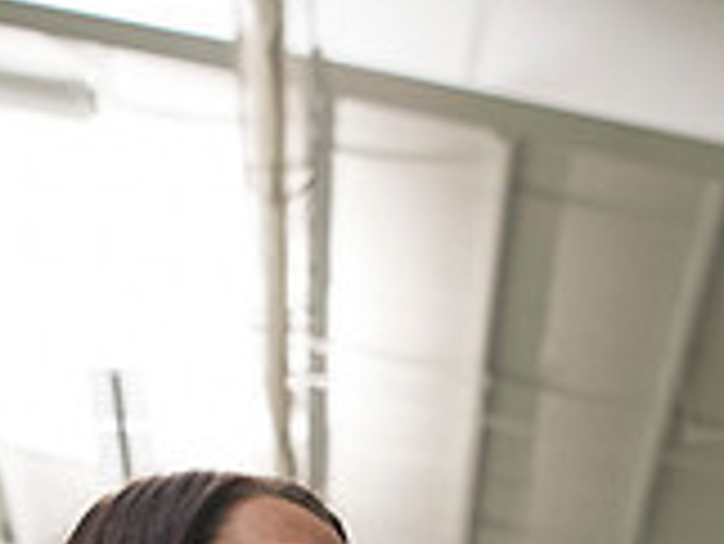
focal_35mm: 83
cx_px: 360
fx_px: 1737
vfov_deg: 16.1
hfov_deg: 23.5
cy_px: 838
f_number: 3.2
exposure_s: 1/200
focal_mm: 24
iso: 3200
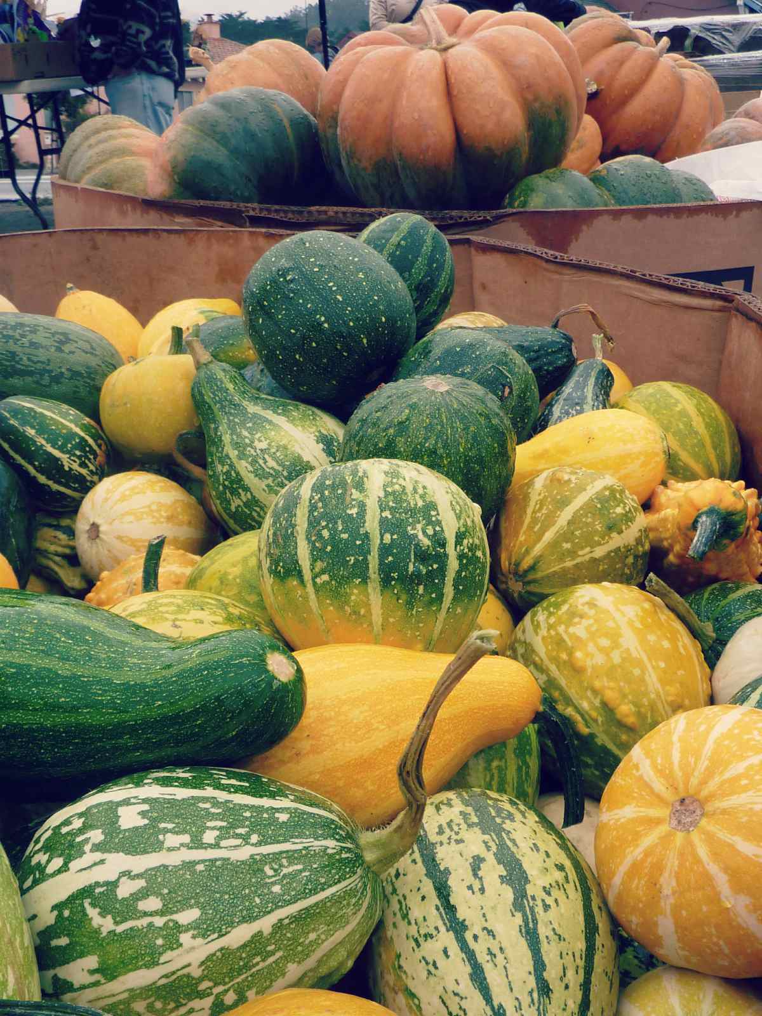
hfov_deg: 51.4
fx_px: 792
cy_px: 508
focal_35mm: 27
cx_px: 381
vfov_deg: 65.3
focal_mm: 4.4
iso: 80
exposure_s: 1/200
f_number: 4
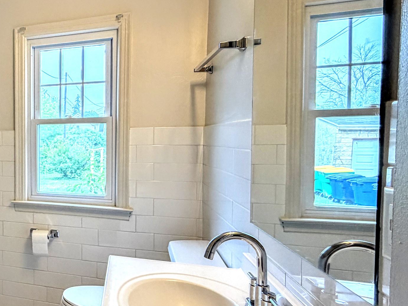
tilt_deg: -2.8
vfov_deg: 45.5
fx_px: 365
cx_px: -23
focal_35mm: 31
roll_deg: +0.6
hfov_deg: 46.1
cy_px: 154
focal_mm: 2.22
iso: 160
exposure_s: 1/120
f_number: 2.2
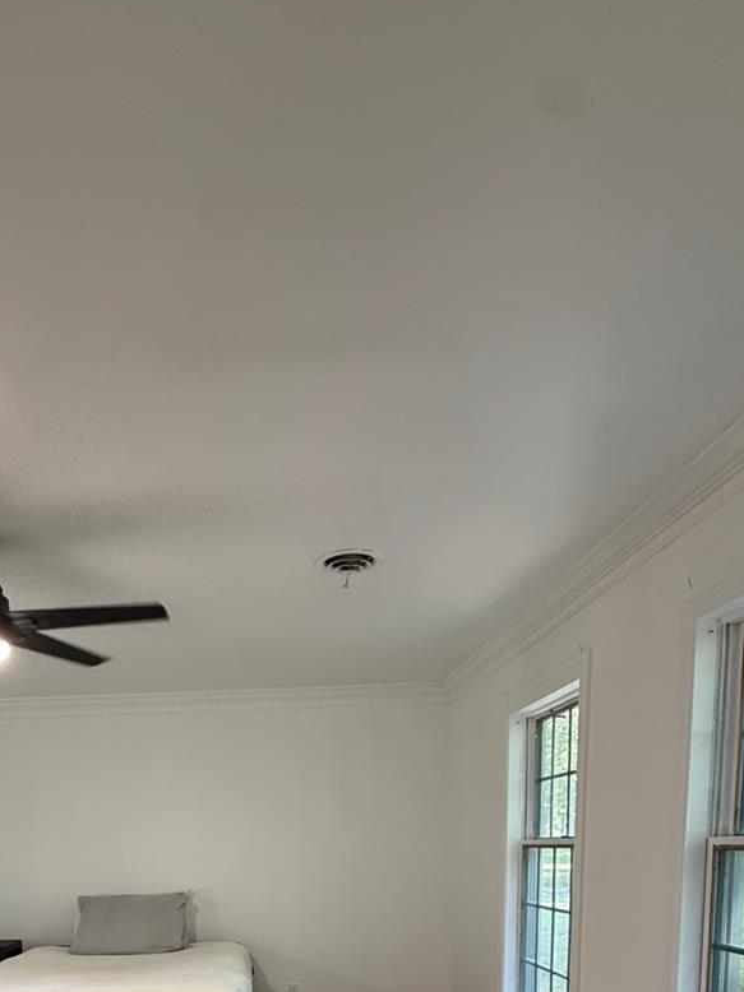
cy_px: 941
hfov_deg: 50.1
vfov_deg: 54.4
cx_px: 227
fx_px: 774
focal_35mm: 27
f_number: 2.2
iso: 200
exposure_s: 1/60
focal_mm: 2.22
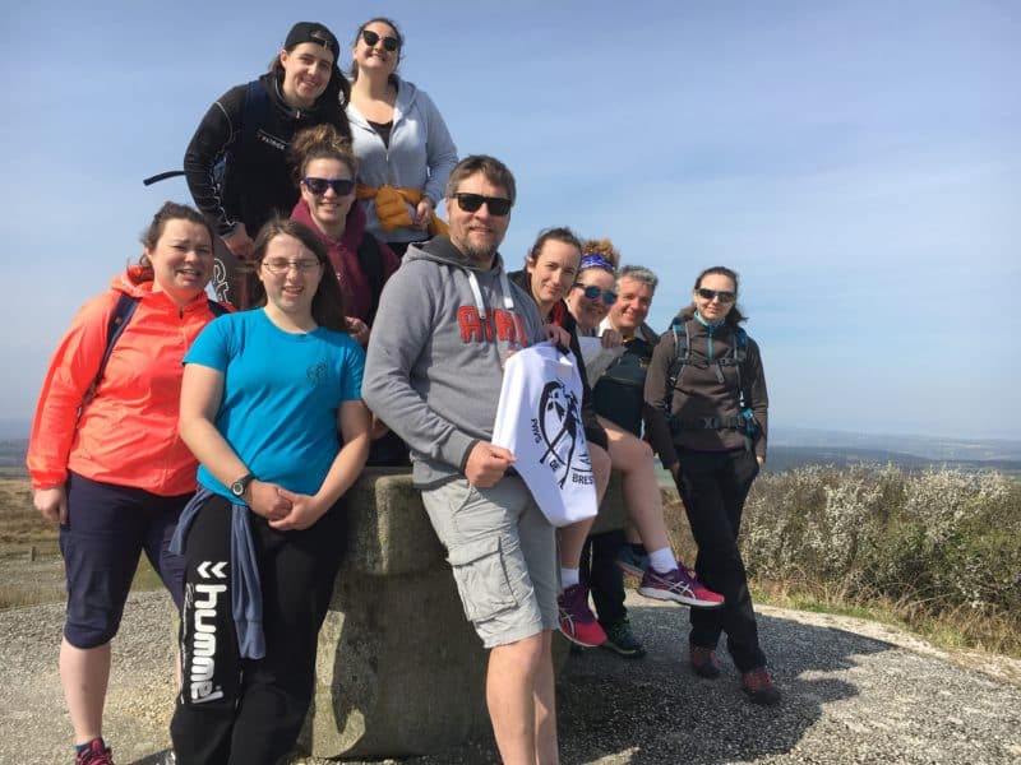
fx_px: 855
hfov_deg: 61.7
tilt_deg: +0.9
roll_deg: -1.7
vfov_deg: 48.2
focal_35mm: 29
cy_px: 382
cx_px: 510
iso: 25
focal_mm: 4.15
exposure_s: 1/1479
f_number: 2.2
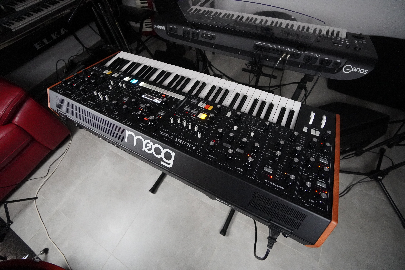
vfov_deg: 77.3
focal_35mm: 15
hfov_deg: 100.4
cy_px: 135
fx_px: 169
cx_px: 202
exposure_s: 1/100
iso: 6400
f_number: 4
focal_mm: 10
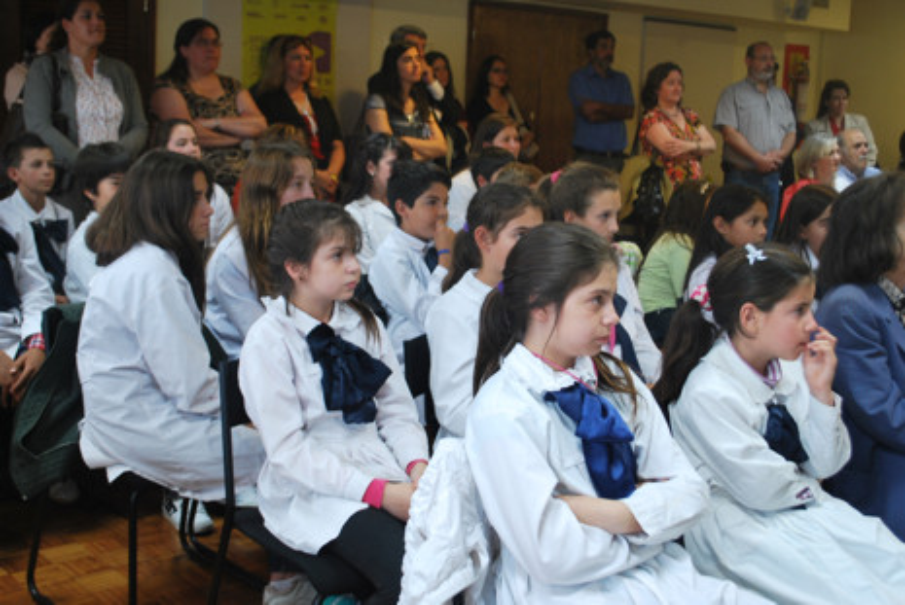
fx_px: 1132
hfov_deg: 43.6
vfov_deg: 29.9
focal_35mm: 45
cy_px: 302
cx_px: 452
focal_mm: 30
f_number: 4.8
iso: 400
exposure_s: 1/13
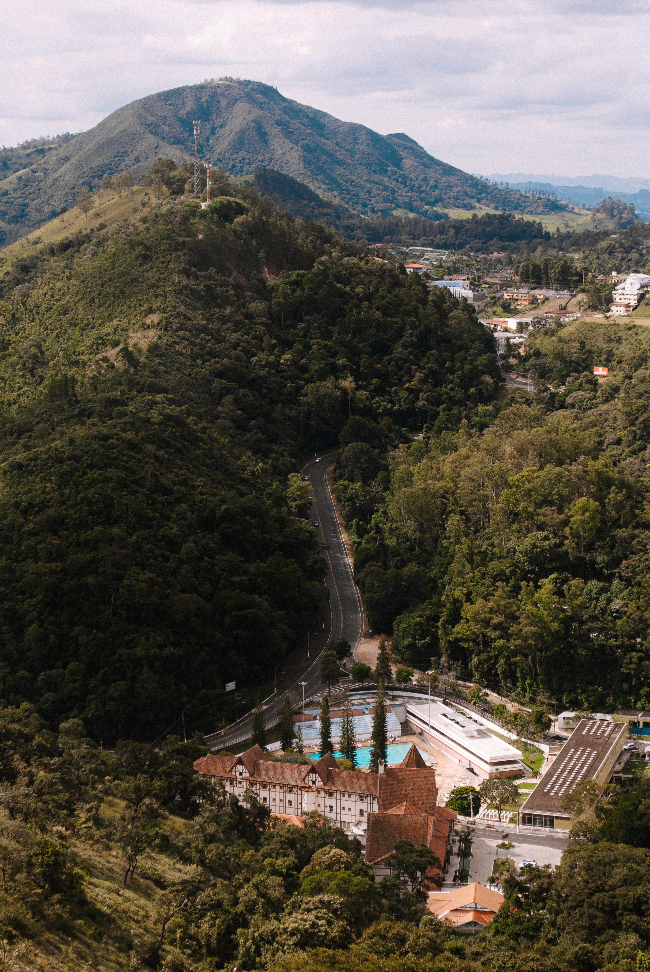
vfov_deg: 29.8
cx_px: 325
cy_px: 486
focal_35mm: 68
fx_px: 1823
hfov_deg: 20.2
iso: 200
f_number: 7.1
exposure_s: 1/800
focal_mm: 45
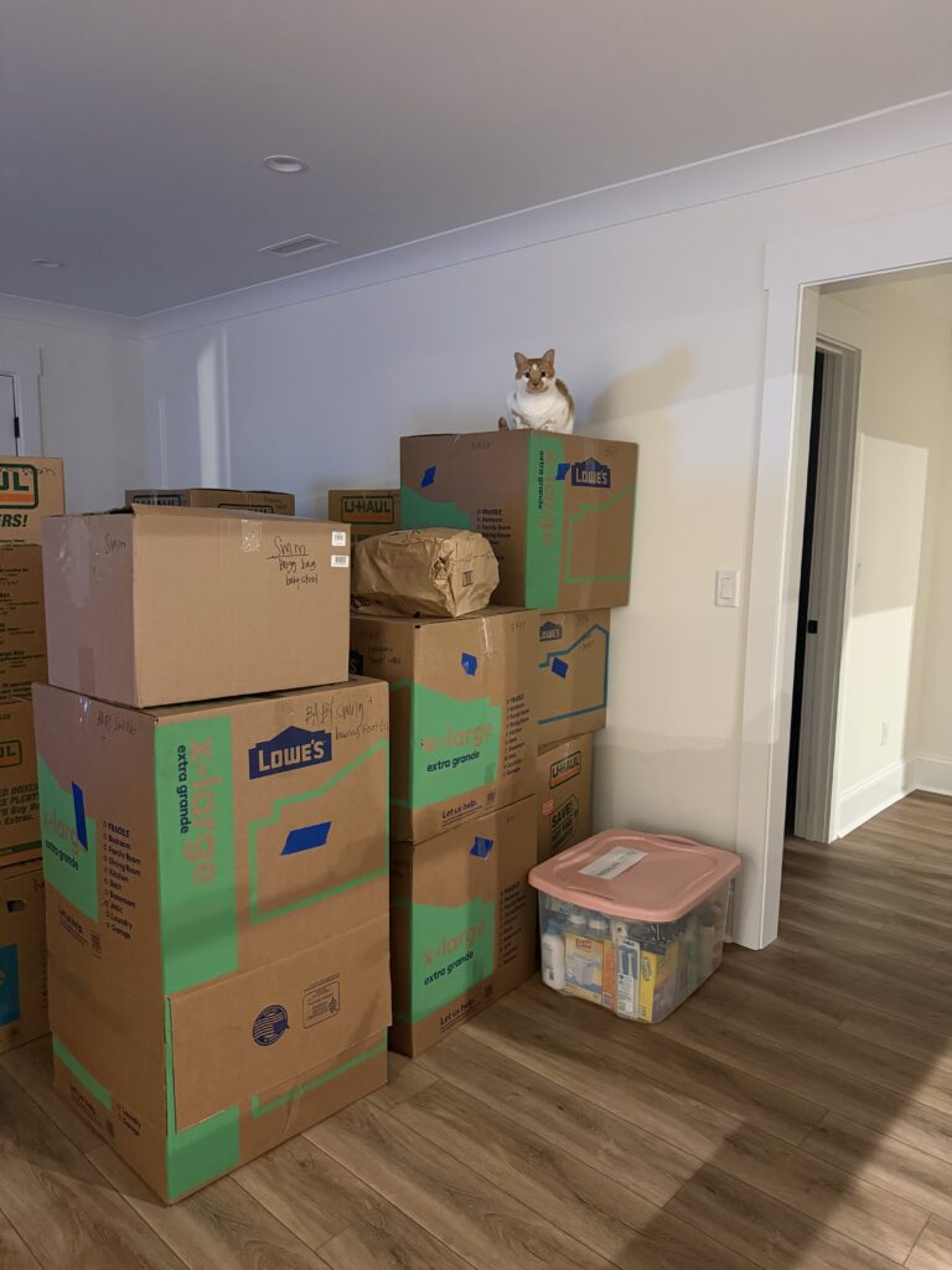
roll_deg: -1.1
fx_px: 880
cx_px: 476
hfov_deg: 56.8
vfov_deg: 71.6
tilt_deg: -8.0
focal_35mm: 24
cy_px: 635
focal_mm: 6.76
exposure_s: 1/30
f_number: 1.78
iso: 800
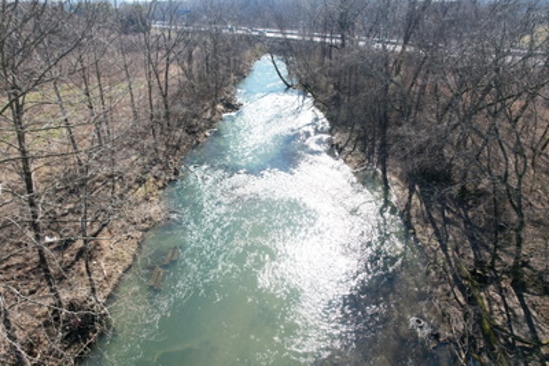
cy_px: 183
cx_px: 274
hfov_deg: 78.6
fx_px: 336
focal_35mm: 22
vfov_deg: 57.3
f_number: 2.8
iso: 200
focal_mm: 8.38
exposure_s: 1/1000
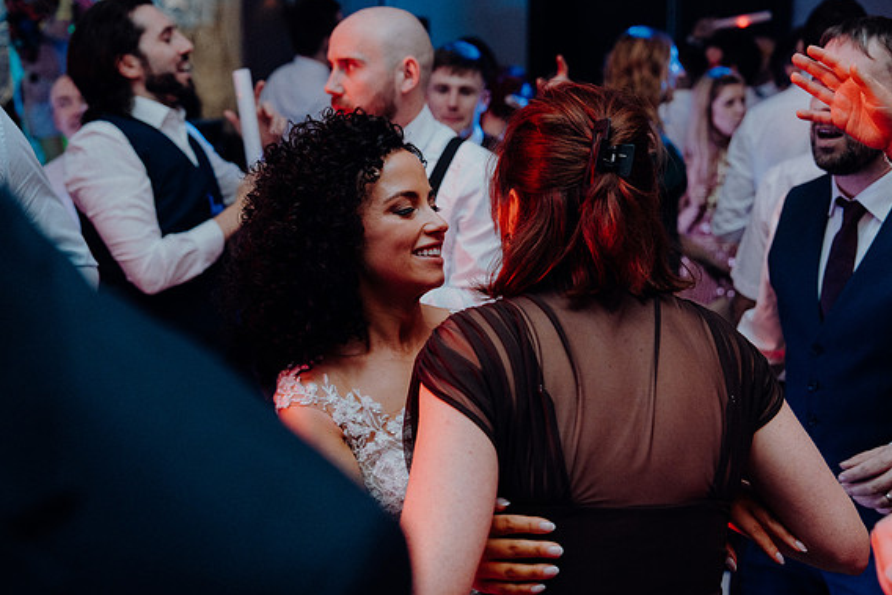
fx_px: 1214
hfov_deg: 40.3
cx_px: 443
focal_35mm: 49
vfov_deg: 27.5
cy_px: 299
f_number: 3.5
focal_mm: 48
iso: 2500
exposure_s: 1/160
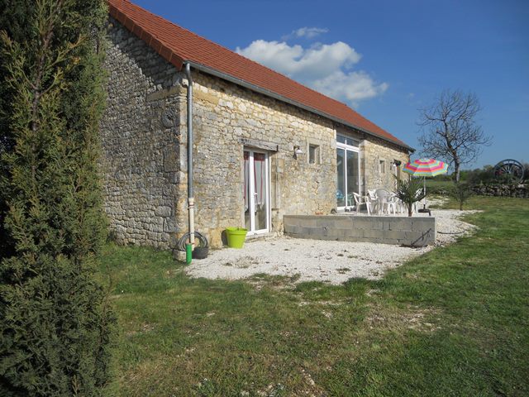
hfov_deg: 65.3
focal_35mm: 27
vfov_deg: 51.4
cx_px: 264
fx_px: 413
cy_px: 198
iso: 80
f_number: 8
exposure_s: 1/320
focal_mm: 4.9
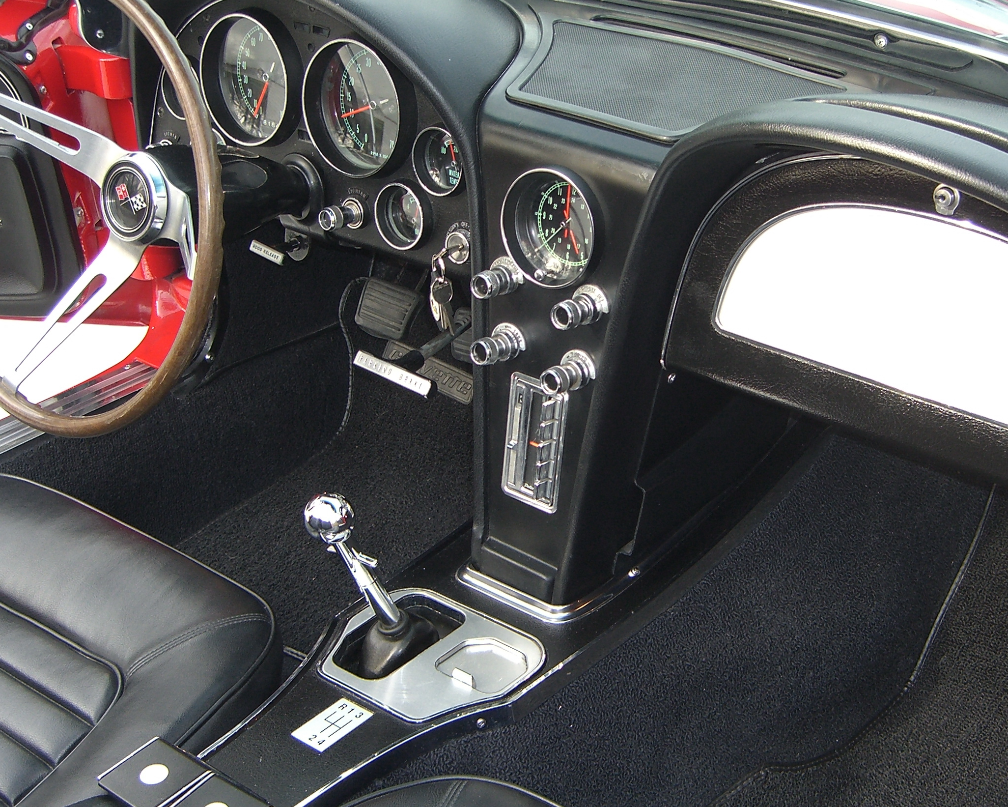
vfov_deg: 25.8
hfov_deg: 31.9
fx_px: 1760
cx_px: 578
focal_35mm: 59
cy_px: 434
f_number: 2.8
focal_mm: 7.9
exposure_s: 1/100
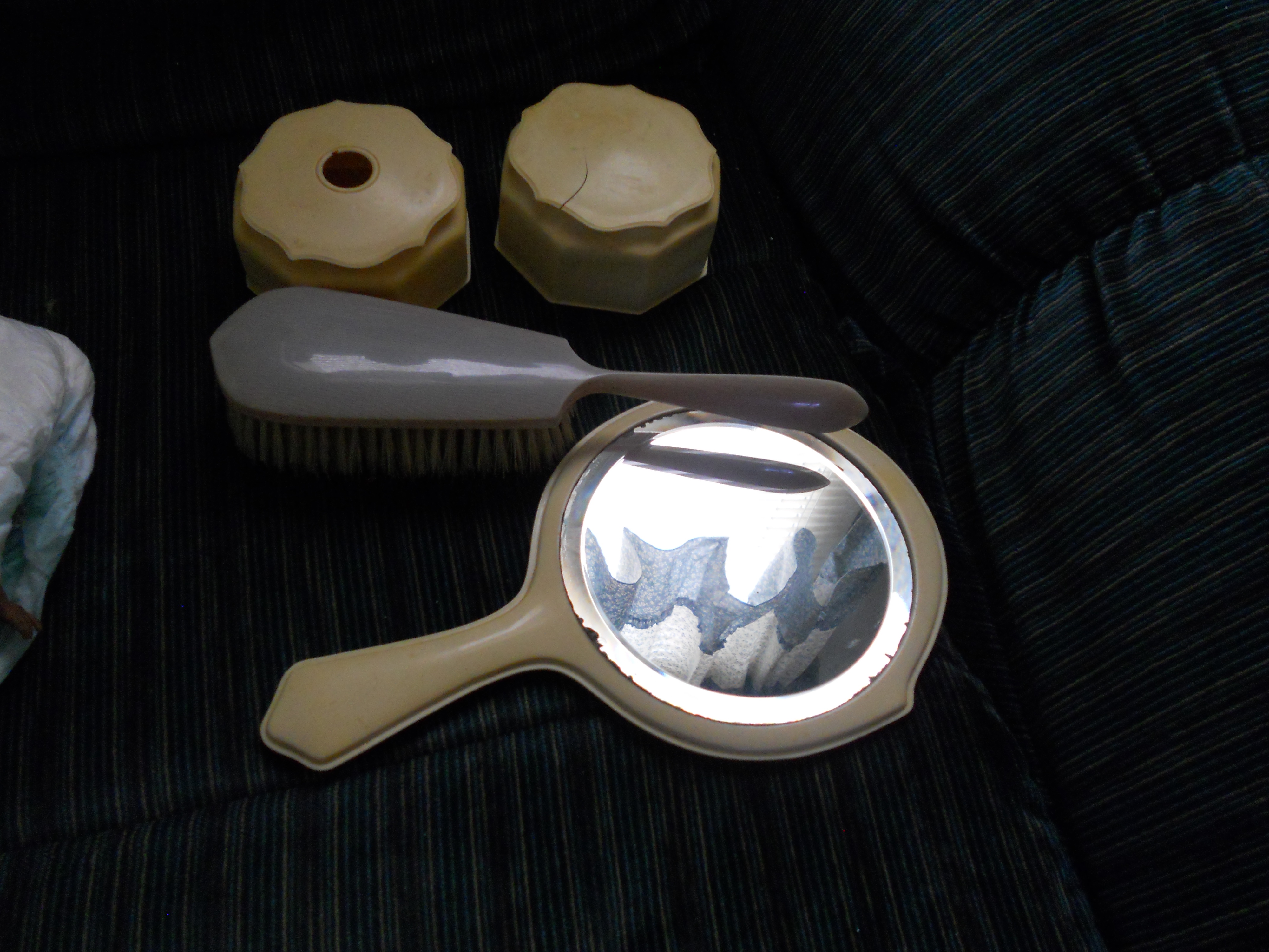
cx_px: 634
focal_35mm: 32
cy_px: 476
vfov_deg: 44.2
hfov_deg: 56.8
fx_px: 1173
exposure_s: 1/25
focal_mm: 5.8
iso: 400
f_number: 3.5
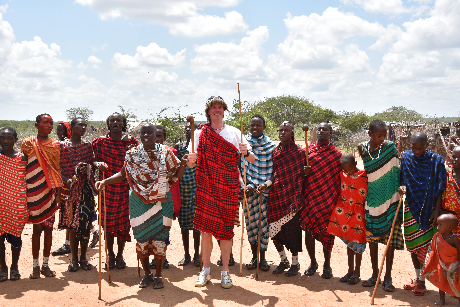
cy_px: 154
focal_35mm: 42
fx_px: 537
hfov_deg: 46.4
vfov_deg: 31.9
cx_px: 230
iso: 400
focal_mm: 28
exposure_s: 1/1600
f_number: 6.3
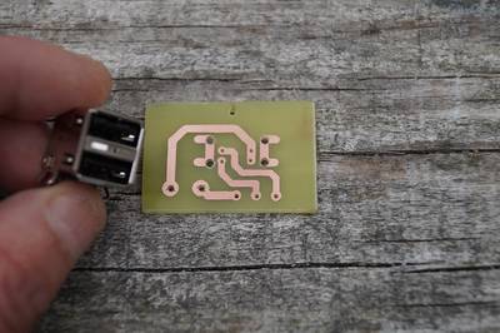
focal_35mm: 52
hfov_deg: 37.9
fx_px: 729
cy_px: 166
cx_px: 250
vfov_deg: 25.7
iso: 100
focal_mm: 35
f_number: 5
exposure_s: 1/160
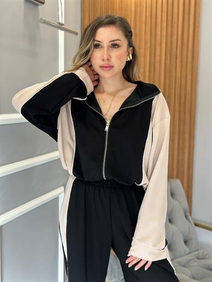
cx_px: 106
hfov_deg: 30.3
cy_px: 141
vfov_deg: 39.7
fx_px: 392
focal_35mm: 48
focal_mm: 6.86
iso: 125
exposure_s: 1/99
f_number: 1.78
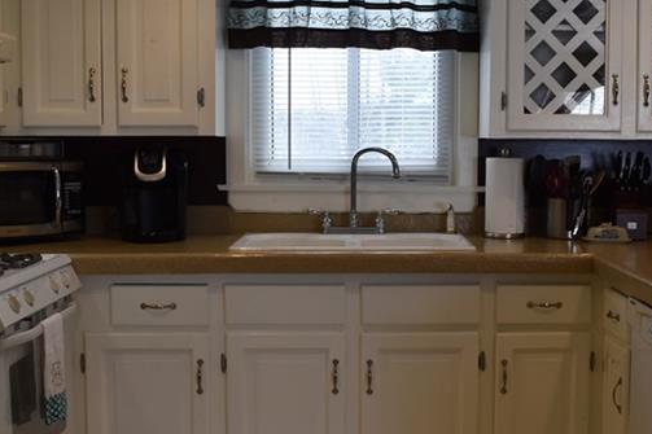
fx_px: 996
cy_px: 233
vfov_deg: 24.6
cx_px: 412
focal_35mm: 55
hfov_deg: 36.0
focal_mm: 18
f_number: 6.3
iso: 400
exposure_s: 1/160
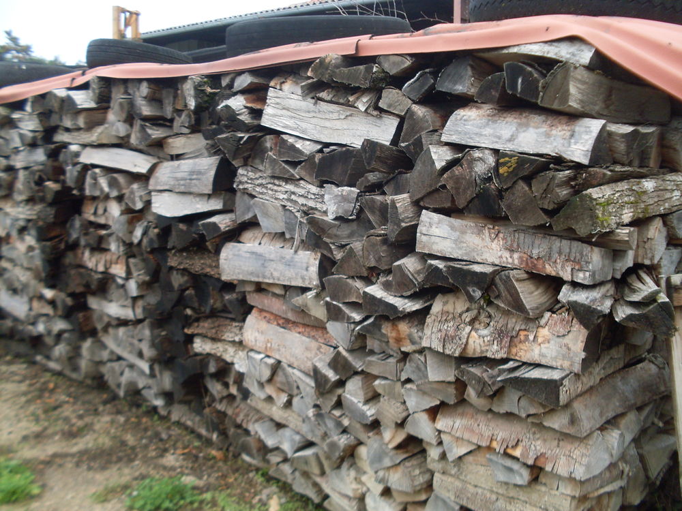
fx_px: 749
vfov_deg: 37.7
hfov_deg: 49.0
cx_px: 341
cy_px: 256
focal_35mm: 38
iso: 80
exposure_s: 1/125
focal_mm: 6.3
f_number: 2.8
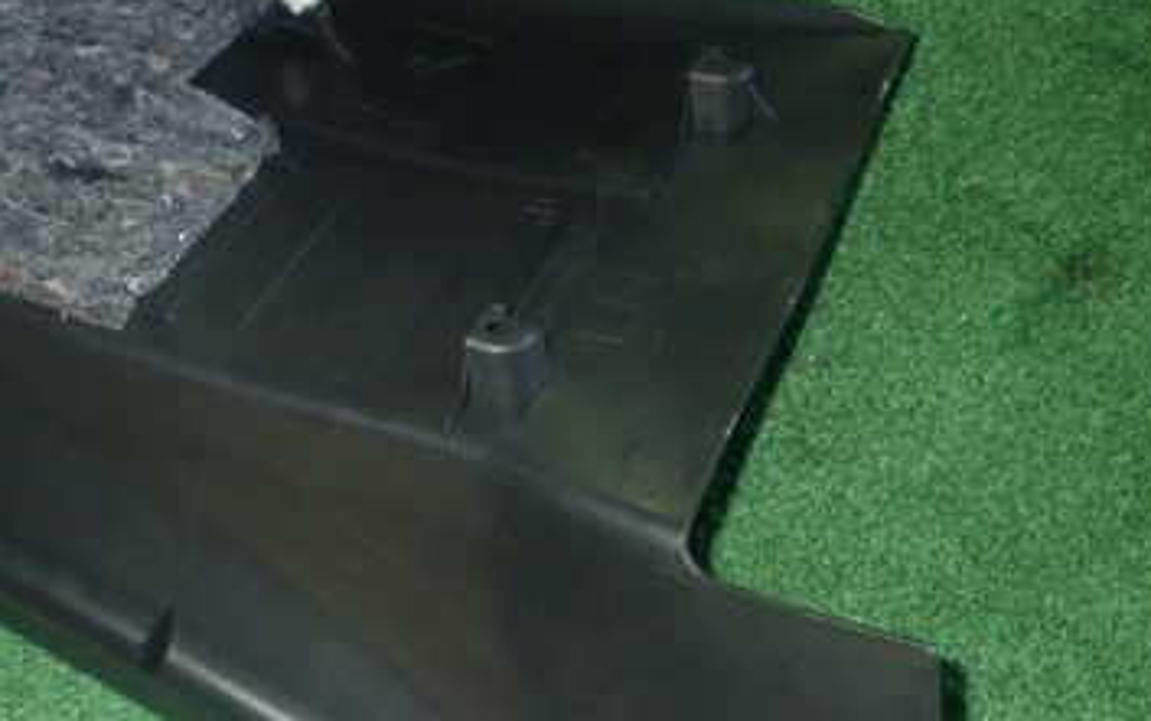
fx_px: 1695
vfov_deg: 23.9
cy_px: 463
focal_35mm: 54
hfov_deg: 36.7
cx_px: 297
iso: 800
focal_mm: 5.4
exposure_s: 1/30
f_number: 6.3
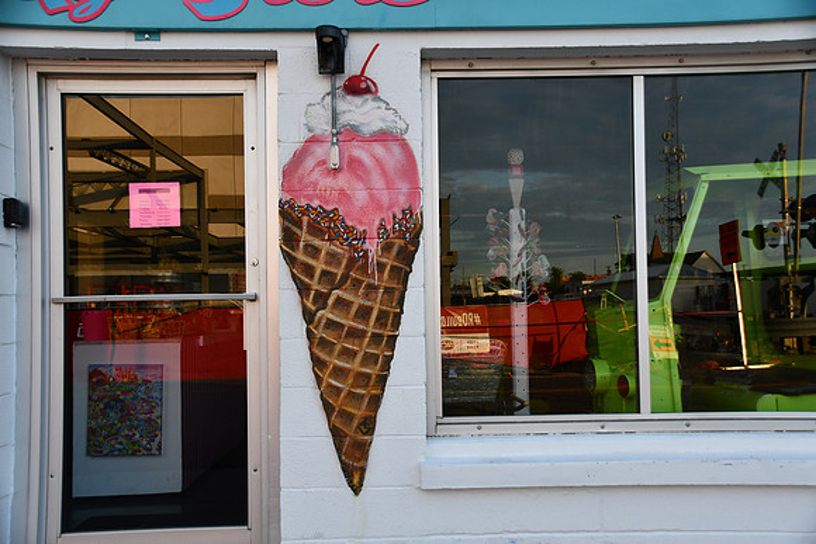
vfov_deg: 34.2
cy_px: 272
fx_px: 884
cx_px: 408
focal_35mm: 39
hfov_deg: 49.5
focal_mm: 26
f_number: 5.6
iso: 400
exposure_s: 1/250
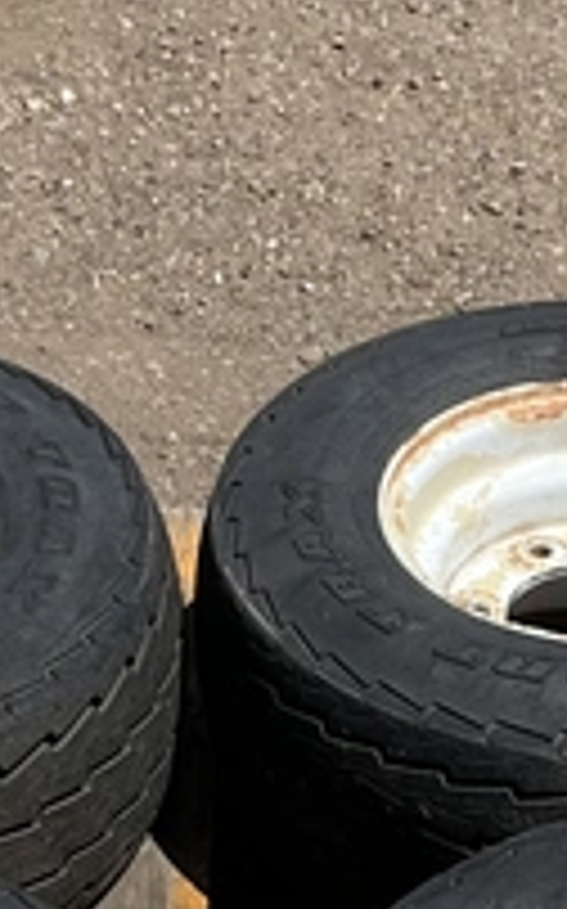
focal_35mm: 114
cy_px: 1010
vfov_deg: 17.6
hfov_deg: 11.5
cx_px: 364
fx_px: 2823
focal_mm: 3
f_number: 1.8
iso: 25
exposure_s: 1/1490
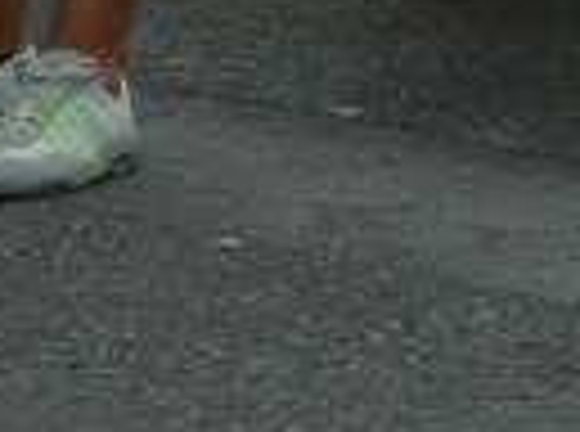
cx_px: 328
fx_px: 9290
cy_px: -342
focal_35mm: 556
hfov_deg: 3.6
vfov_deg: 2.7
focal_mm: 62
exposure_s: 1/500
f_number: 8
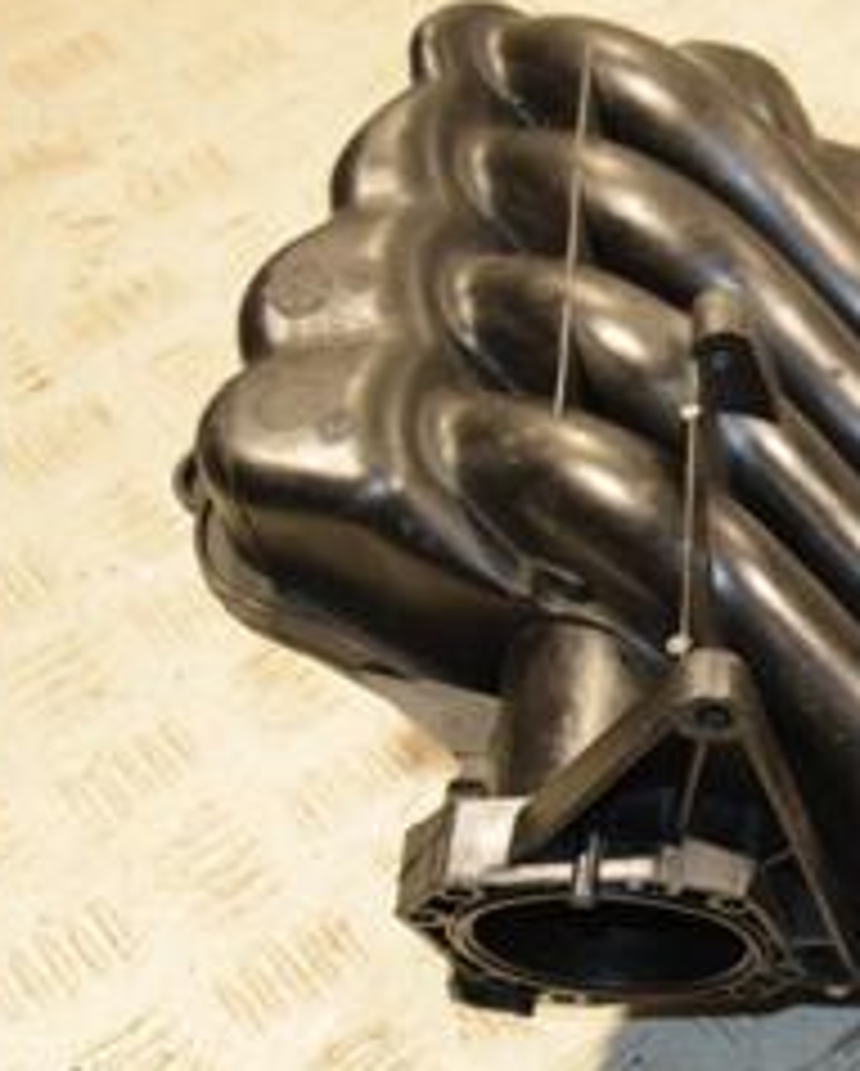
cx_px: 1216
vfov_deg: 22.5
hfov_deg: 16.7
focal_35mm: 85
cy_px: 500
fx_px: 2699
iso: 800
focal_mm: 24
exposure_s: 1/125
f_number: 5
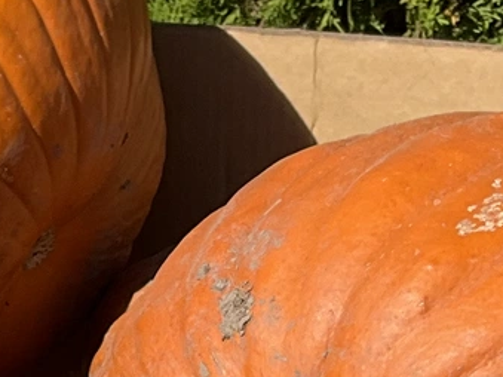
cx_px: -105
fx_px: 2484
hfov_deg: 11.3
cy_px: 736
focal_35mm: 171
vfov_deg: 8.3
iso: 25
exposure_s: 1/1786
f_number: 1.8
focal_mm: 3
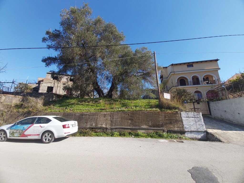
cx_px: 122
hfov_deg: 110.5
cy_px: 92
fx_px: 85
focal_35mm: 12
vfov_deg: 94.5
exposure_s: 1/838
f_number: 2.2
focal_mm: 1.42
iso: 40
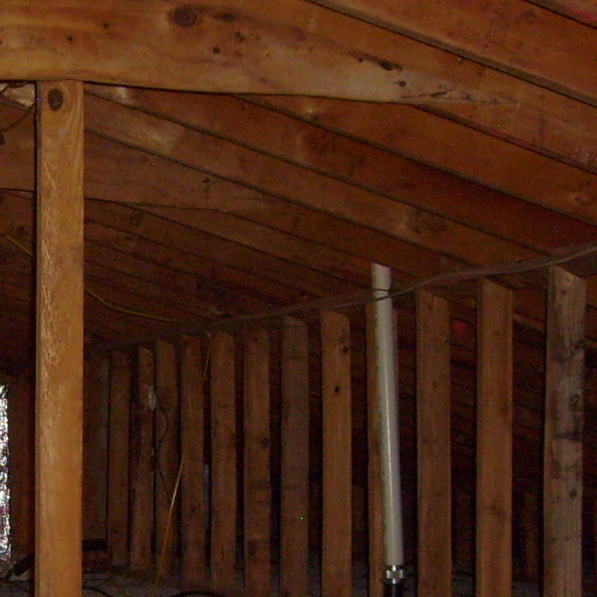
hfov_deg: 17.0
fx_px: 1971
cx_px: 58
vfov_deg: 17.2
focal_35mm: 101
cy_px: 399
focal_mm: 5.8
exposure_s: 1/45
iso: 100
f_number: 2.8
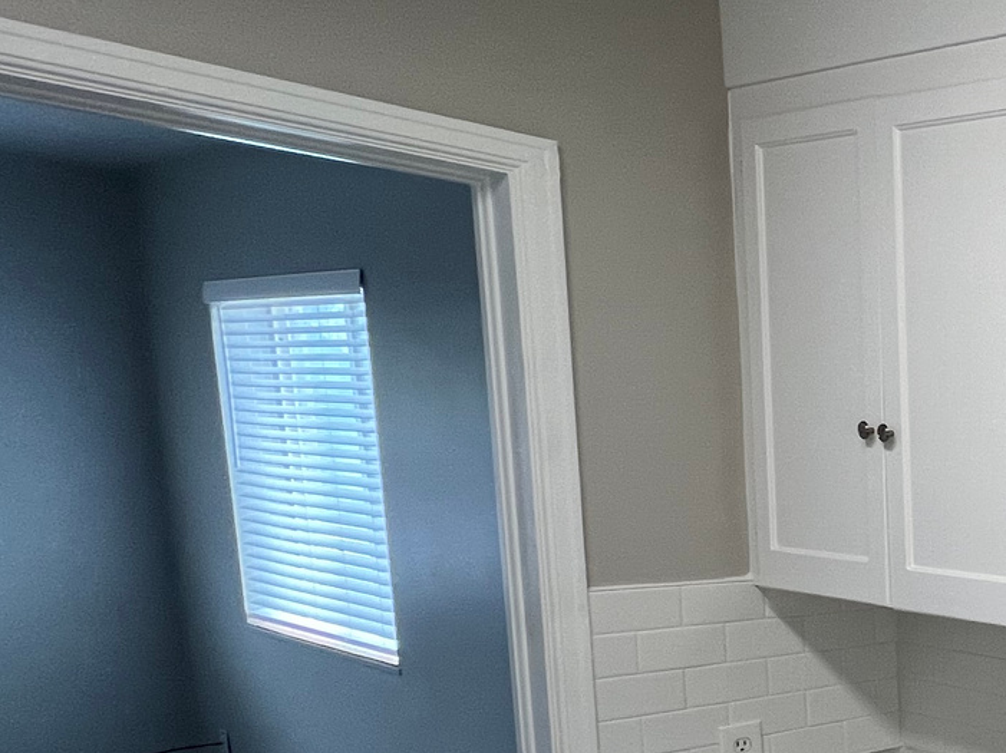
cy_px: 653
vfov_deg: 35.8
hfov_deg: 30.6
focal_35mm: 38
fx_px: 1104
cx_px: 1458
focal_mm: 1.57
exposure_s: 1/120
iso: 80
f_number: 1.8
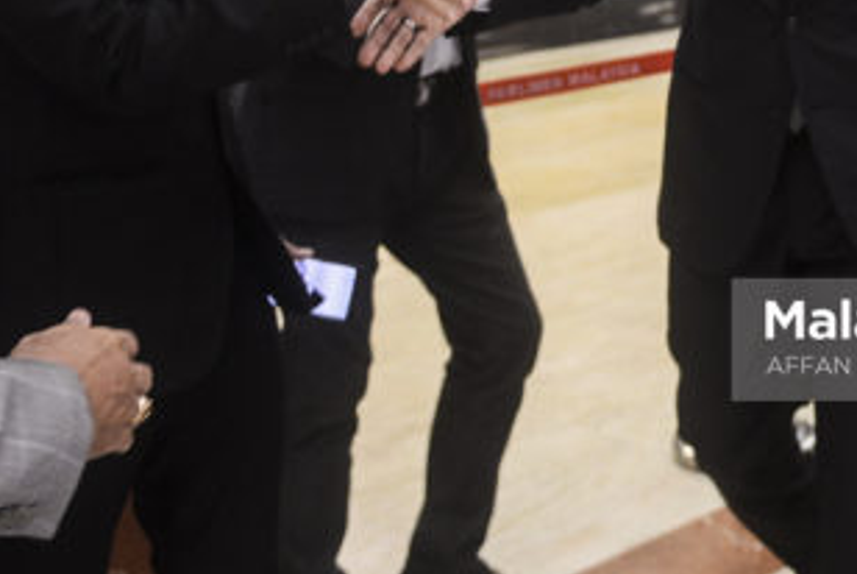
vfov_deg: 24.6
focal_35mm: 53
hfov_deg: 37.5
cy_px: 25
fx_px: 1263
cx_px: 469
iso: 1000
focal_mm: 24
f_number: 2.8
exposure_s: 1/160
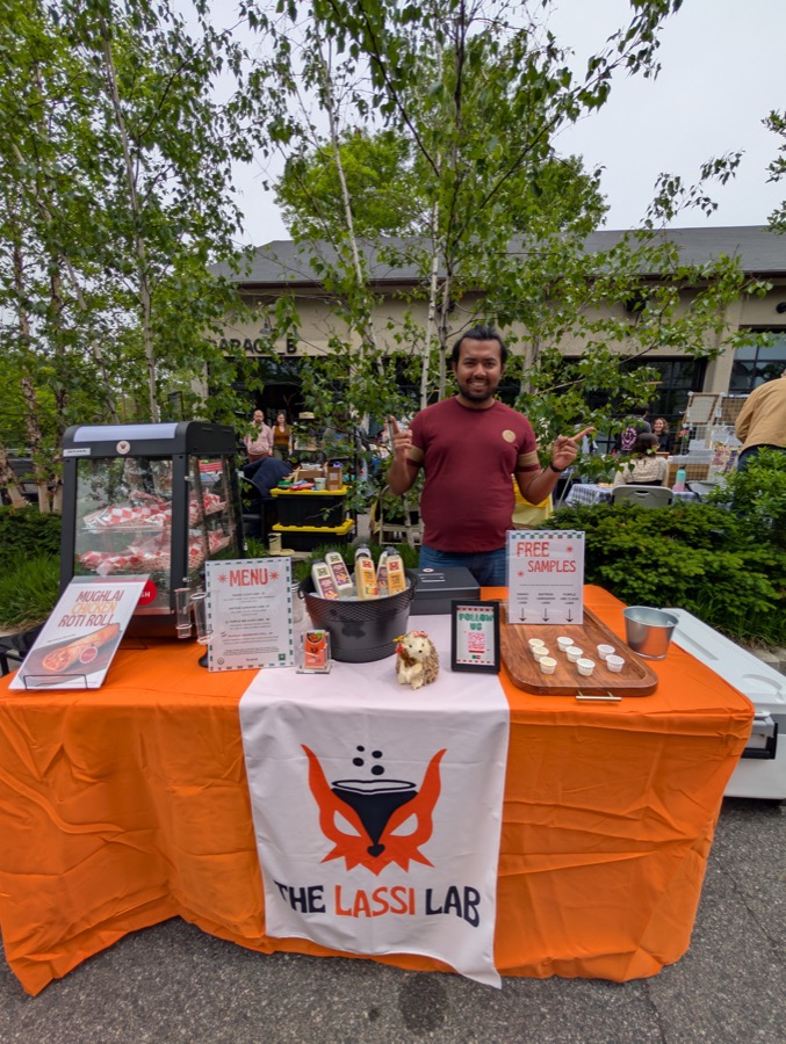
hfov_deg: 94.6
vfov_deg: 110.5
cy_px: 522
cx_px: 393
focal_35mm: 12
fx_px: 363
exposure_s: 1/3155
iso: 55
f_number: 1.7
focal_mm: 2.02
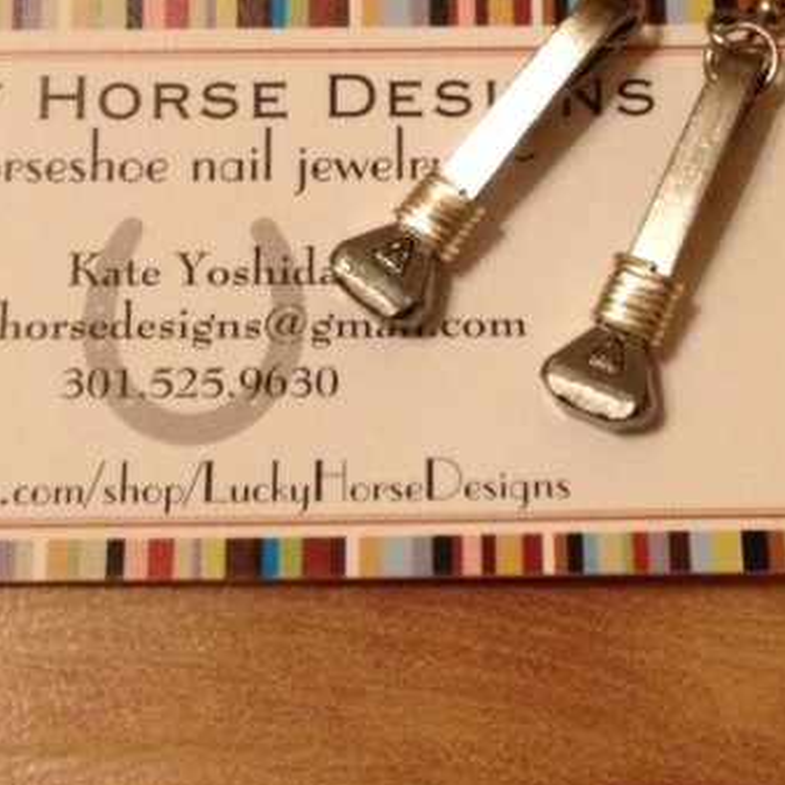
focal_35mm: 94
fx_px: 2412
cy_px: 221
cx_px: 366
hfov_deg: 18.5
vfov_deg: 18.4
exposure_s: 1/17
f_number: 2.4
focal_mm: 4.28
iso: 400
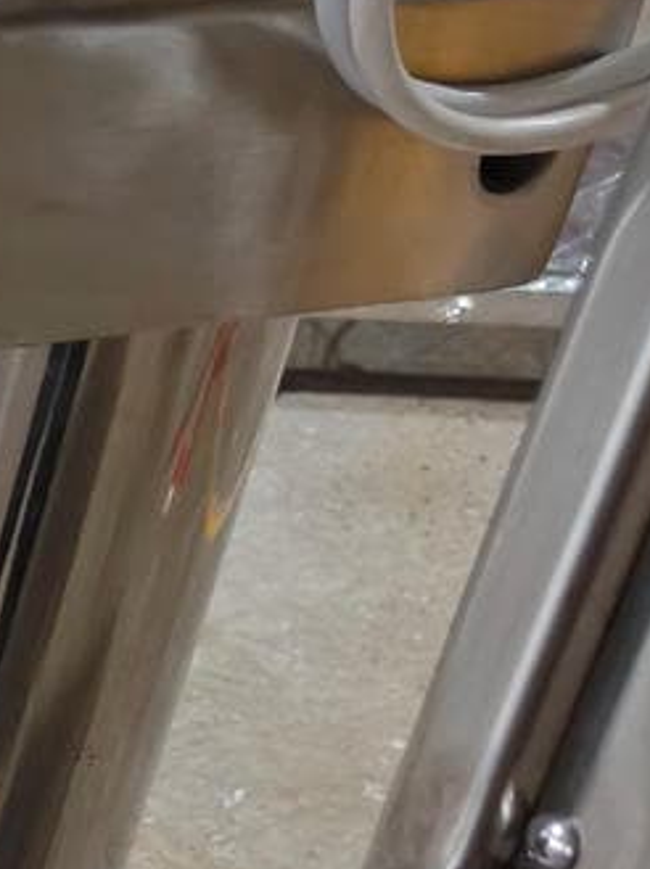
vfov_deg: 17.1
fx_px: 2810
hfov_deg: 11.1
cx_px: -906
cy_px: 935
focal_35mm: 112
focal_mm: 5.56
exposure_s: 1/36
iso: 800
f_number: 1.88
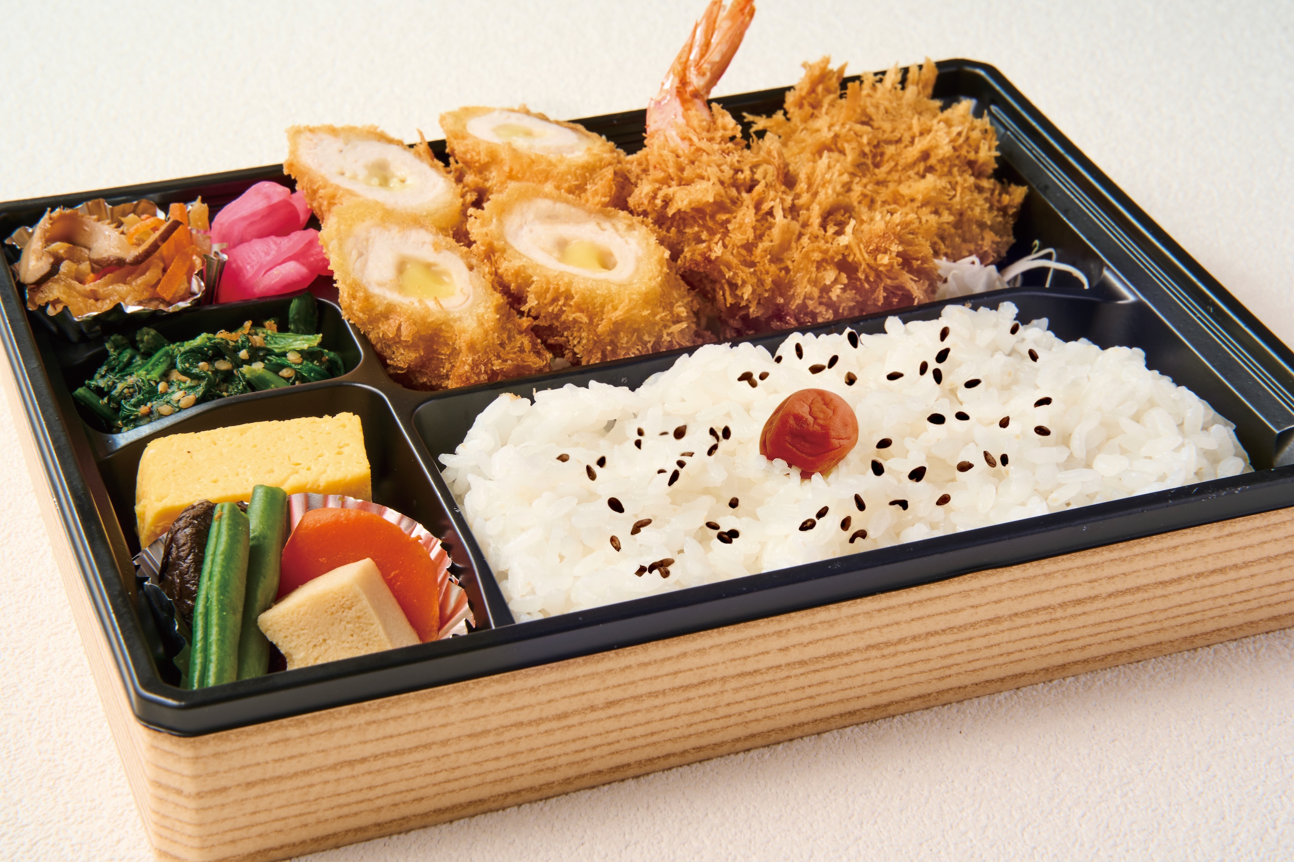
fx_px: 2696
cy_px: 431
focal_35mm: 75
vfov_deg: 18.2
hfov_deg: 27.0
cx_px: 647
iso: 200
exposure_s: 1/125
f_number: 22
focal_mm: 75
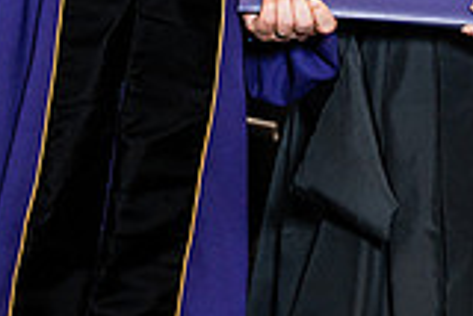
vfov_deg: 5.4
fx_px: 3340
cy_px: -167
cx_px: 245
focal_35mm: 254
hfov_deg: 8.1
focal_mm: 70
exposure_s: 1/200
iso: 1250
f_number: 4.5
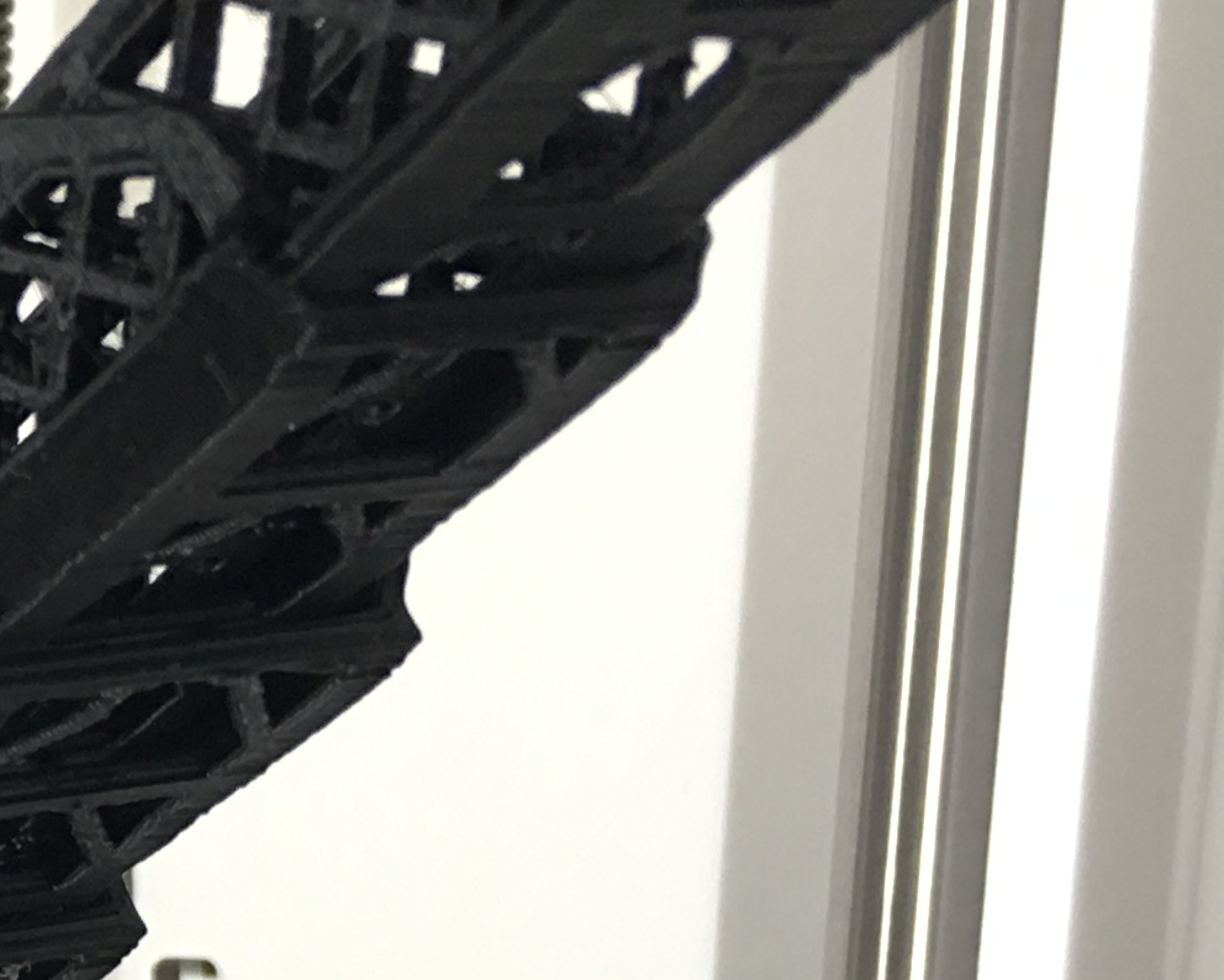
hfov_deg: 15.1
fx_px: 4167
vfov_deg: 13.0
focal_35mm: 115
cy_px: 1229
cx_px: -793
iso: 50
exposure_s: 1/15
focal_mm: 4.15
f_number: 2.2
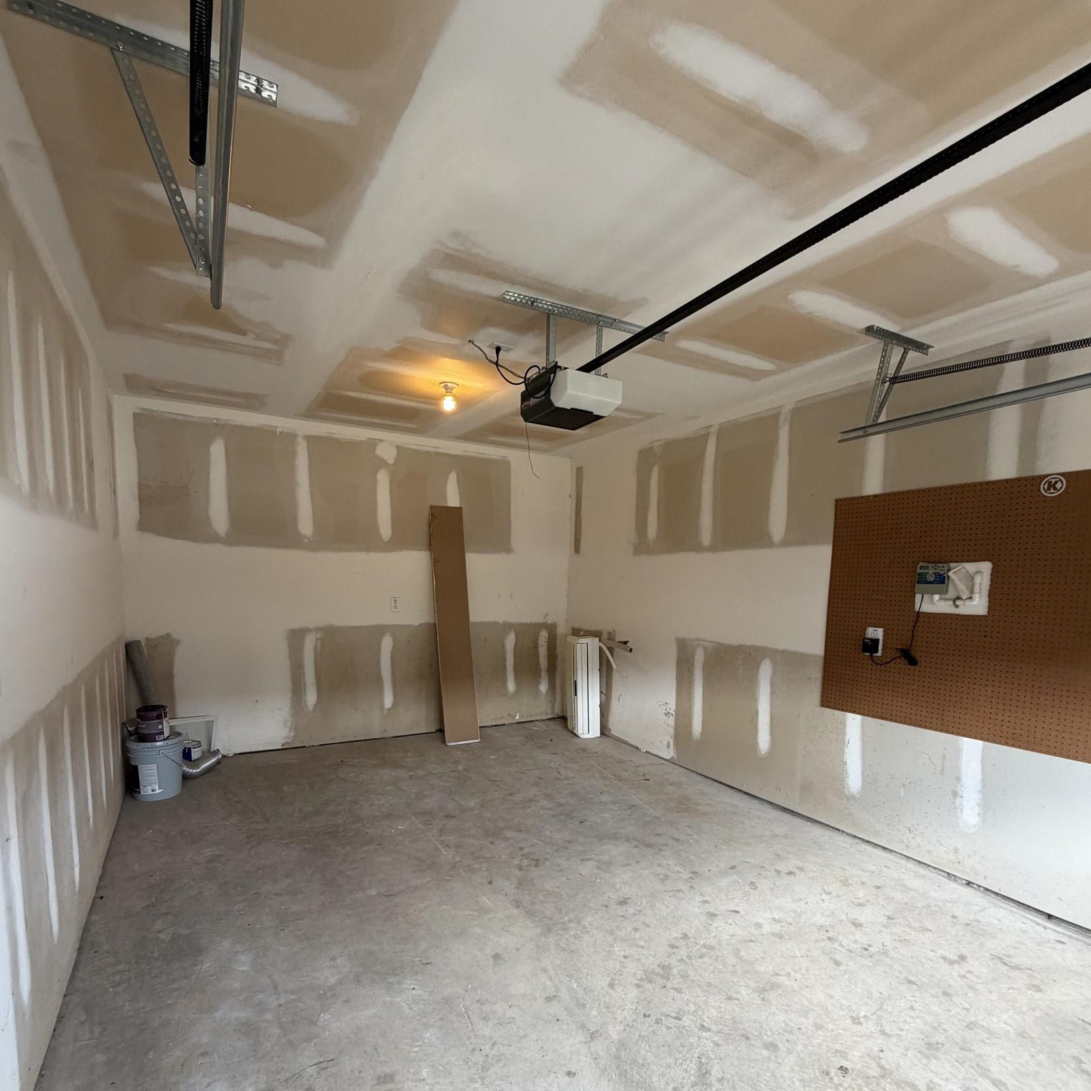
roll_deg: -1.3
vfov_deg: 83.1
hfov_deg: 84.0
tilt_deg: -4.7
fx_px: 606
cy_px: 646
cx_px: 542
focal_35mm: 17
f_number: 2.2
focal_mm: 2.22
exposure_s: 1/121
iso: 250
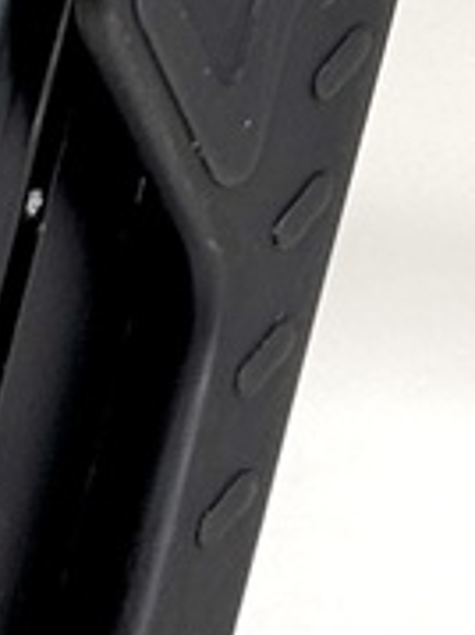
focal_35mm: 376
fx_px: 6888
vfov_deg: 5.0
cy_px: -1235
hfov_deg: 3.9
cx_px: 588
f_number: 1.78
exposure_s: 1/314
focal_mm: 6.76
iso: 64
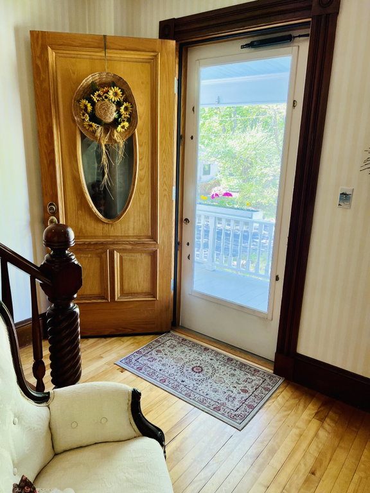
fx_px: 371
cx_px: 185
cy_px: 246
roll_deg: -1.9
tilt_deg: -13.4
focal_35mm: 26
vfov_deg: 67.3
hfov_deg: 53.1
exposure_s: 1/120
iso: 64
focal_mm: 5.7
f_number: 1.5
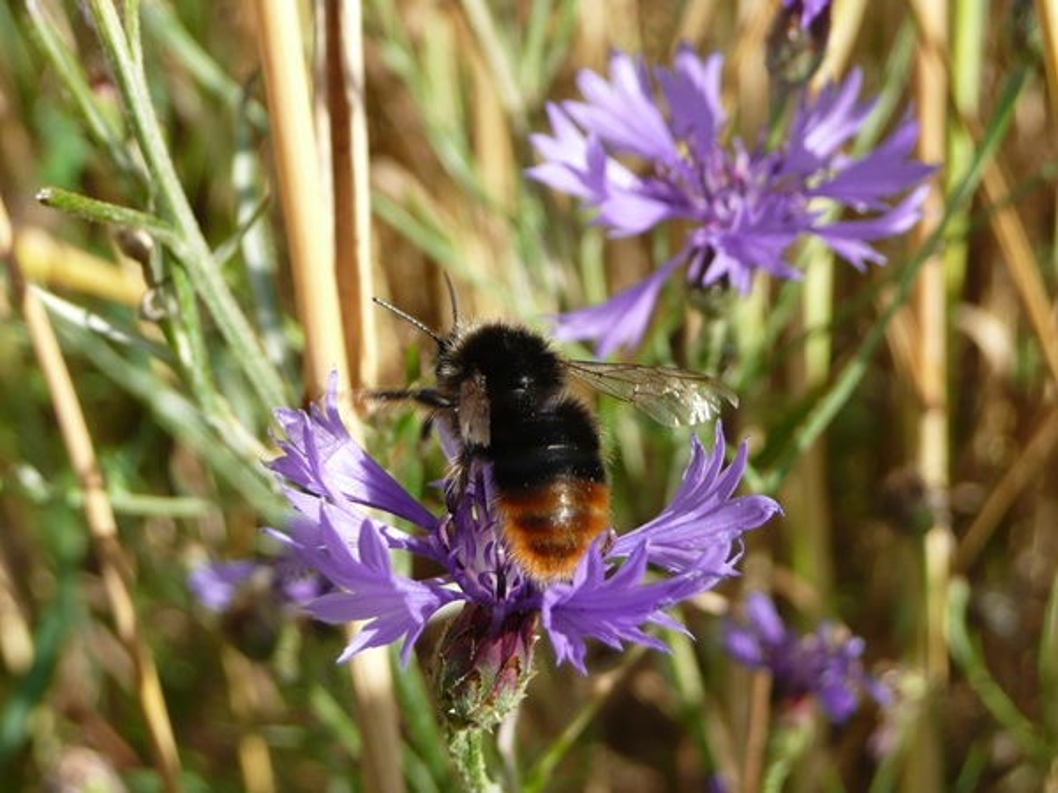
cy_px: 396
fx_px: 1773
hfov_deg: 33.2
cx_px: 529
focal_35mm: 58
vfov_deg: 25.2
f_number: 4.4
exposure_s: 1/320
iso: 100
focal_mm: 9.5
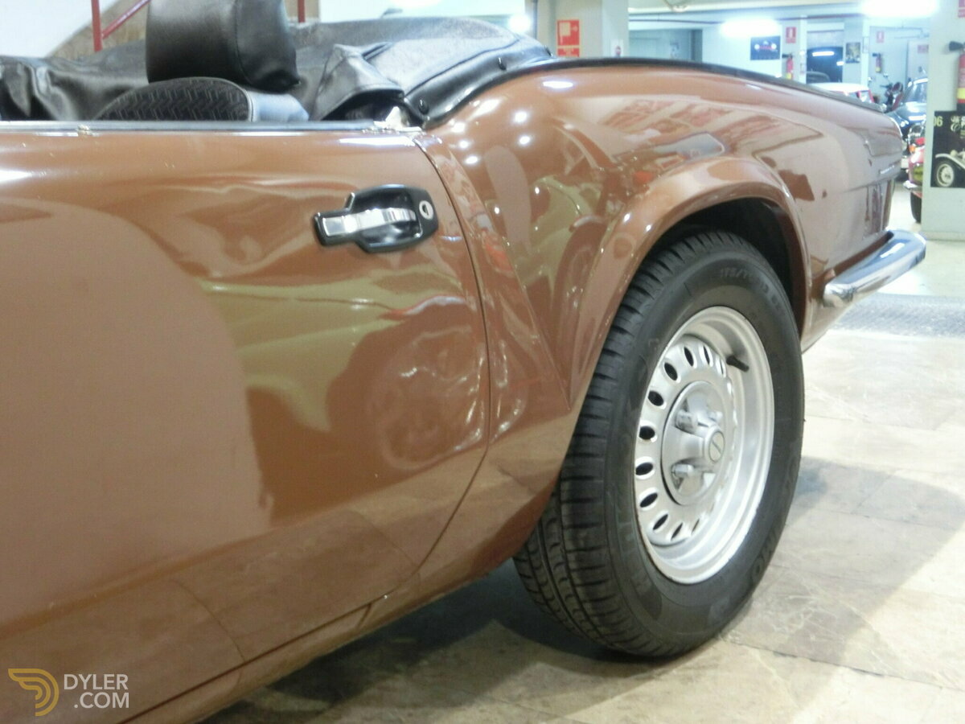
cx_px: 482
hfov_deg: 40.4
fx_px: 1310
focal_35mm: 47
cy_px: 362
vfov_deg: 30.9
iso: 800
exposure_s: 1/5
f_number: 4.2
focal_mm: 8.29
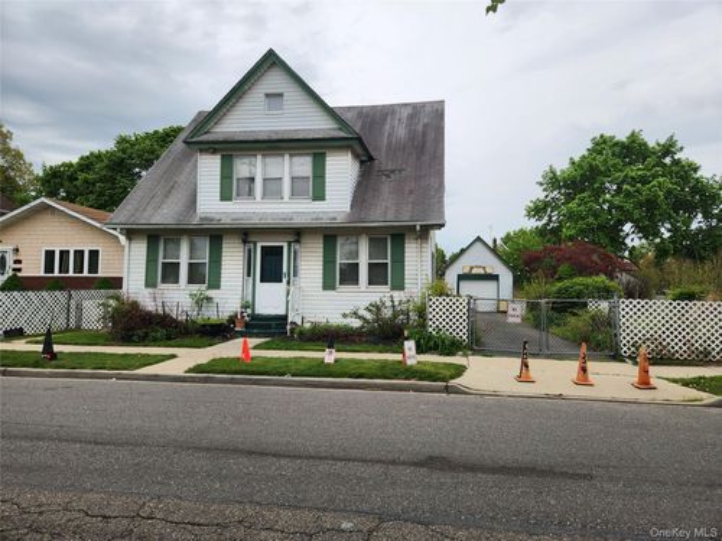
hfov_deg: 73.9
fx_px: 480
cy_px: 270
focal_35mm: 23
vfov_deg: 58.9
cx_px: 361
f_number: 1.8
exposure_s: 1/1476
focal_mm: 5.4
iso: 20
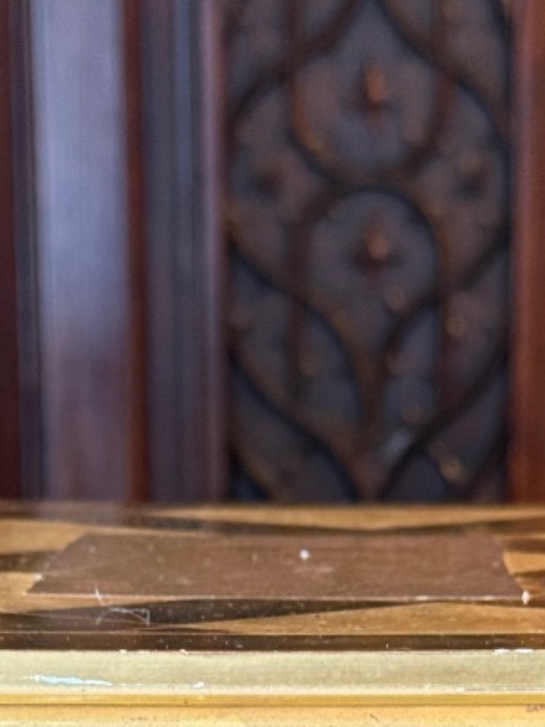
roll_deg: +0.4
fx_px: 3003
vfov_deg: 13.5
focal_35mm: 143
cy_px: 832
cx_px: 291
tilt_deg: -10.9
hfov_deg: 10.4
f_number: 1.78
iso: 200
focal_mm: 6.76
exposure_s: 1/33
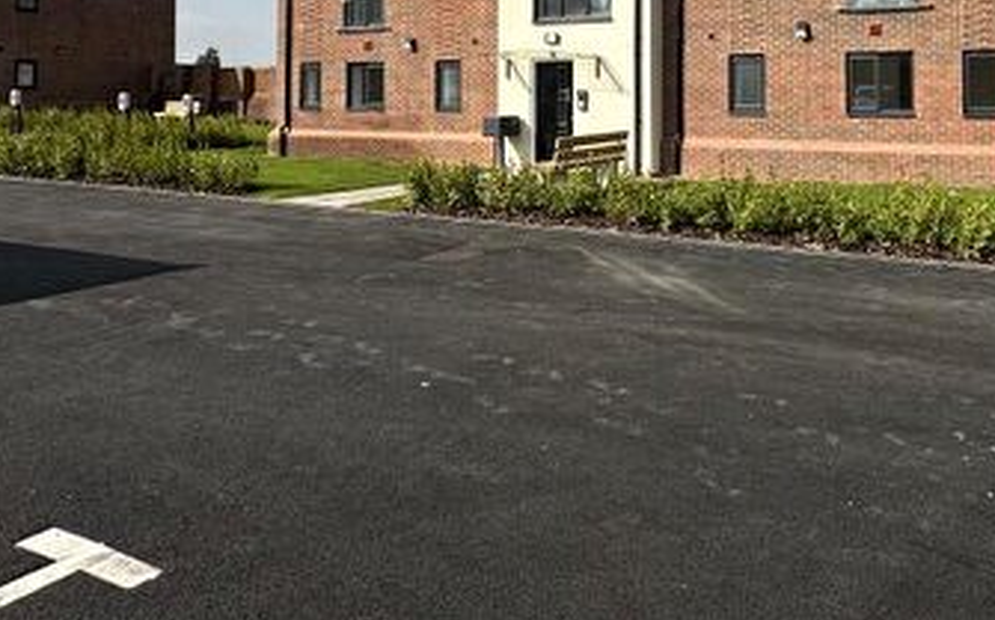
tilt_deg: +2.9
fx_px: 840
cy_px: 58
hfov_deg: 58.3
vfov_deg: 37.8
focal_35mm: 31
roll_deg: +0.7
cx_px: 740
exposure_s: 1/2747
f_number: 2.2
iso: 50
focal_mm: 2.22
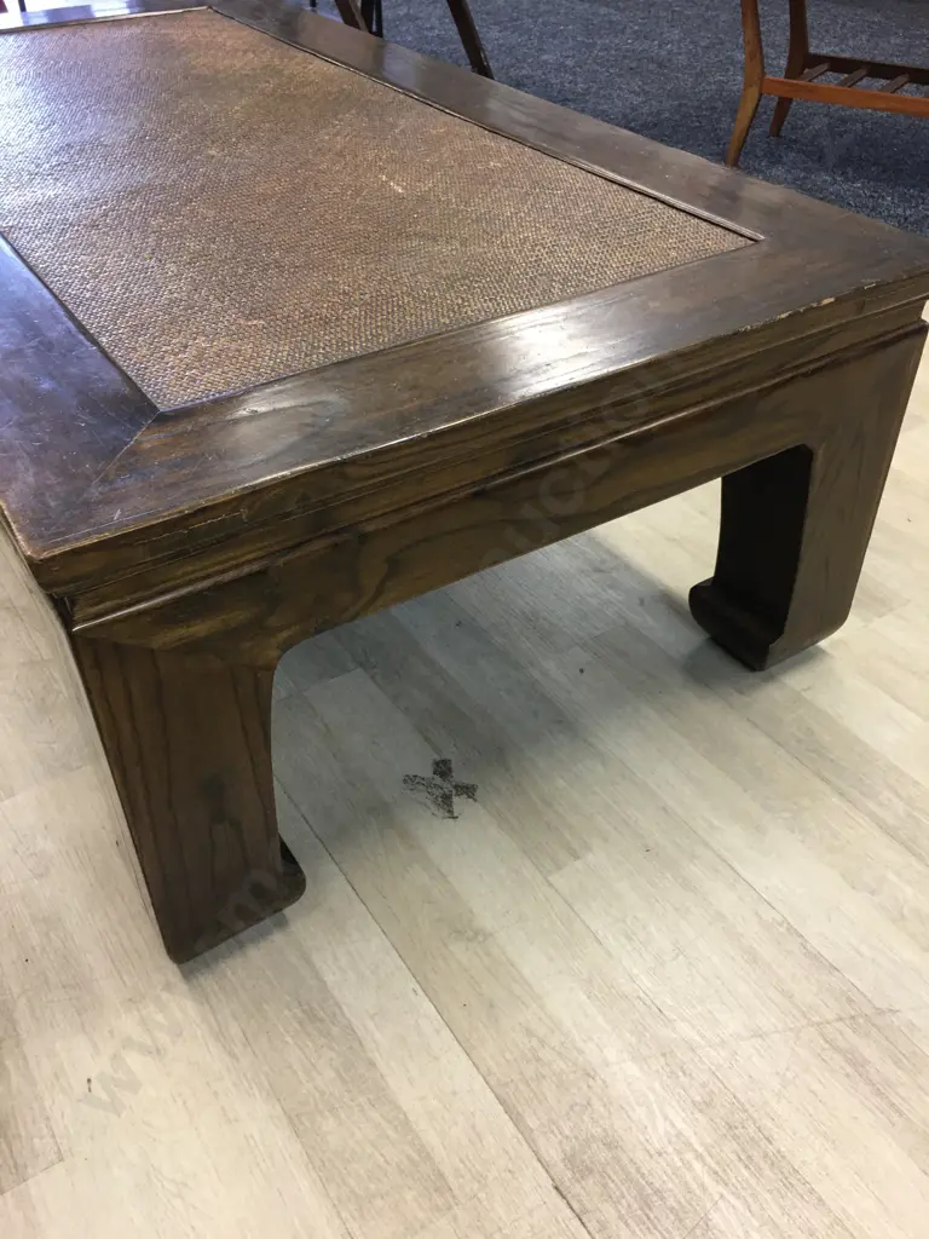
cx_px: 464
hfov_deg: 48.2
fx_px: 1038
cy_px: 620
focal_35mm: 29
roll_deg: -0.6
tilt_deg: -38.8
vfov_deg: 61.7
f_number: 2.2
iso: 50
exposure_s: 1/17
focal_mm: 4.15
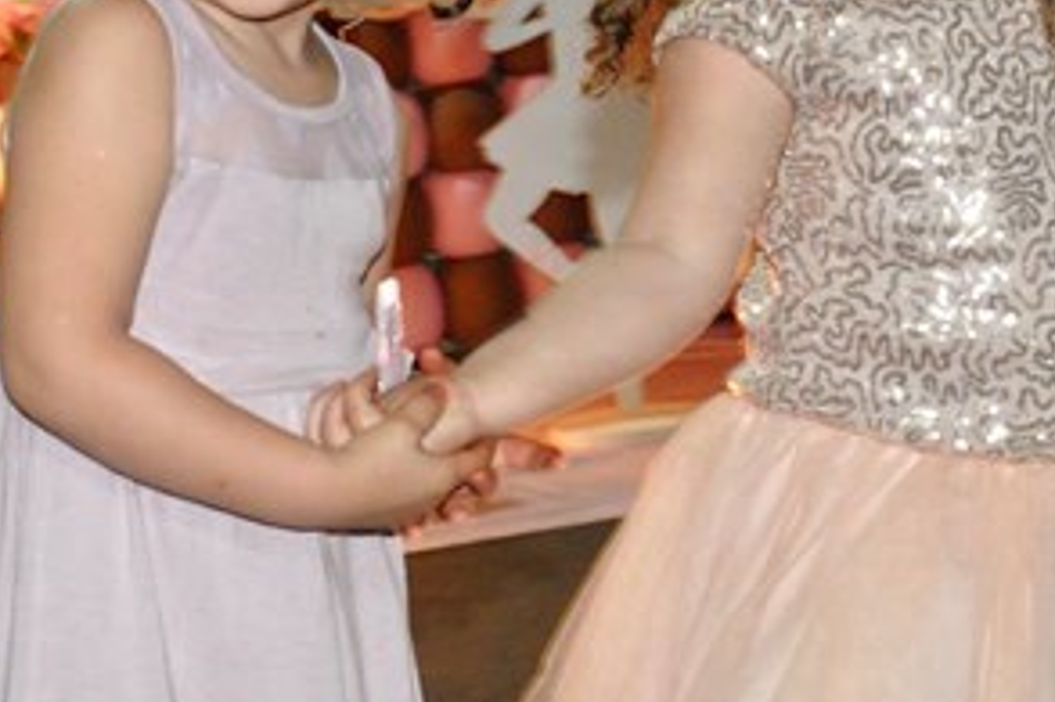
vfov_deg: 12.6
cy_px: 220
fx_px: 3163
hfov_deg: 18.9
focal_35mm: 108
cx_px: 457
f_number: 5
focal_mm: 32
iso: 3200
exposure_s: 1/40
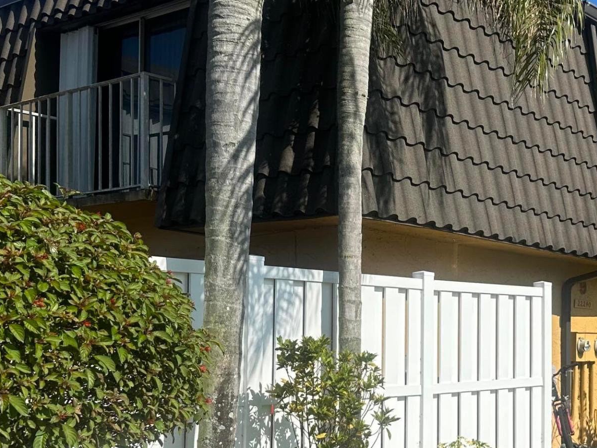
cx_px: 444
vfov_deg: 25.0
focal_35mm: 58
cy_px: 317
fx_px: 1000
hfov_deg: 32.6
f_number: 1.78
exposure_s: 1/5000
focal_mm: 6.86
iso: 80
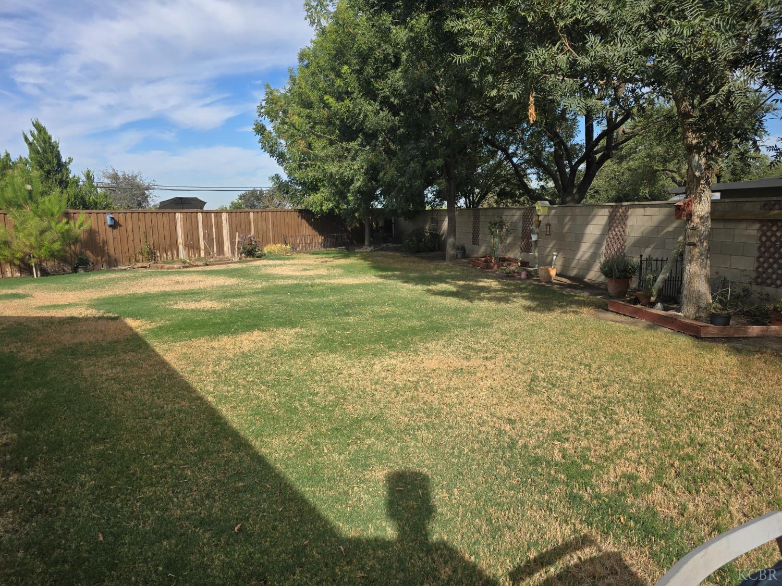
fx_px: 520
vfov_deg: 58.9
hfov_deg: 73.9
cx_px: 391
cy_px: 293
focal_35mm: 23
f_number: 1.7
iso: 12
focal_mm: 6.3
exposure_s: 1/675
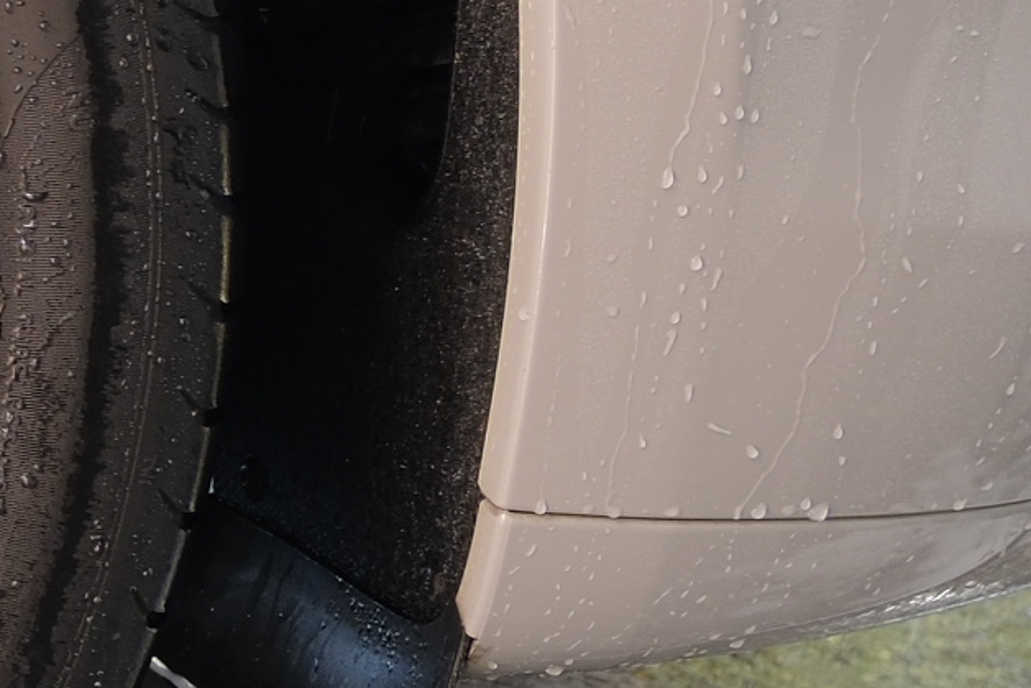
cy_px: -8
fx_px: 4125
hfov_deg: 11.9
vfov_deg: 9.5
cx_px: -1328
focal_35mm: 144
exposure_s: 1/100
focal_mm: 19.2
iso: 320
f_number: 4
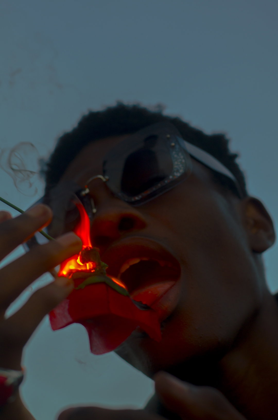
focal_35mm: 75
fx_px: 873
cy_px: 210
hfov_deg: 18.1
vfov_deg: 27.0
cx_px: 139
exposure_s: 1/250
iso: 160
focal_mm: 50
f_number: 3.2
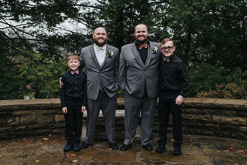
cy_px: 81
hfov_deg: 45.3
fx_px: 296
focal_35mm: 43
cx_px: 116
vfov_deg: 31.1
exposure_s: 1/400
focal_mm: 35
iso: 800
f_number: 3.2
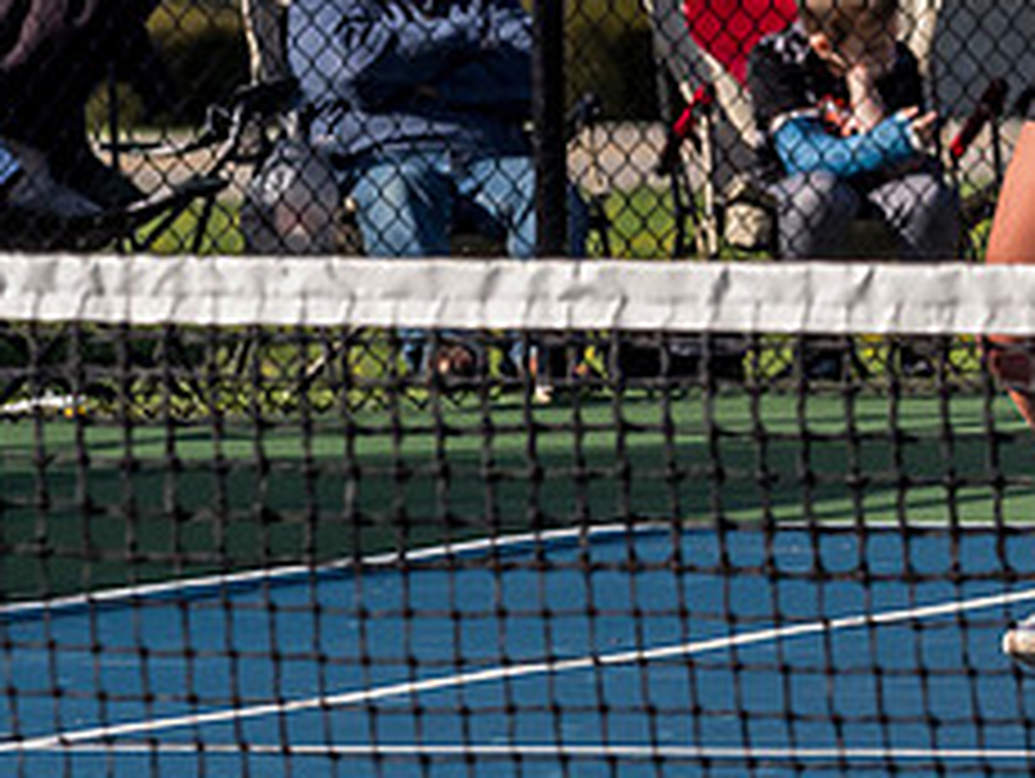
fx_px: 21430
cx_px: 1035
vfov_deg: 2.1
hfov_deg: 2.8
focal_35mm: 716
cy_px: -74
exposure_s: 1/1600
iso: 400
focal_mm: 142
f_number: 5
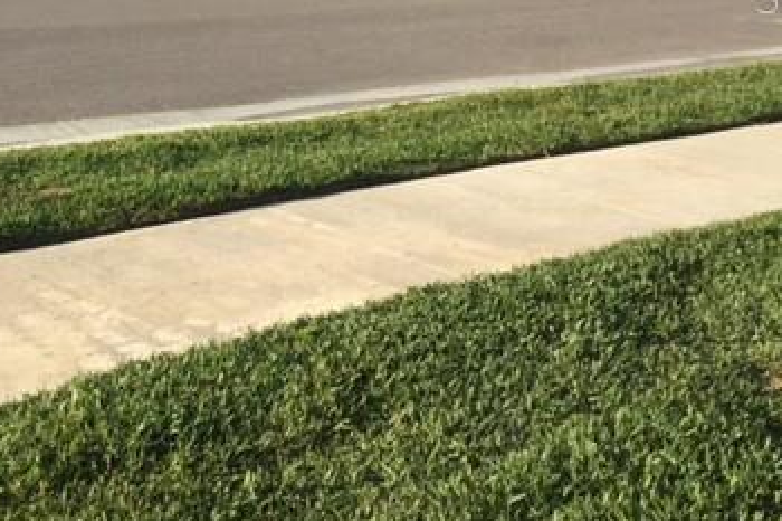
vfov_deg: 22.1
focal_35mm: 59
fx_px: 1281
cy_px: -4
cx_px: 250
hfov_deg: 33.6
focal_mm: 3.3
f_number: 2.4
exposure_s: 1/741
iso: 25
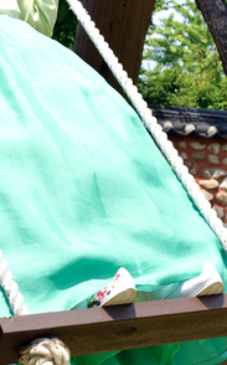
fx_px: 1340
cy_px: 137
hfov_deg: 9.6
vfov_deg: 15.5
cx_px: -14
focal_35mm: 135
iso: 100
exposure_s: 1/320
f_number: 7.1
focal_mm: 36
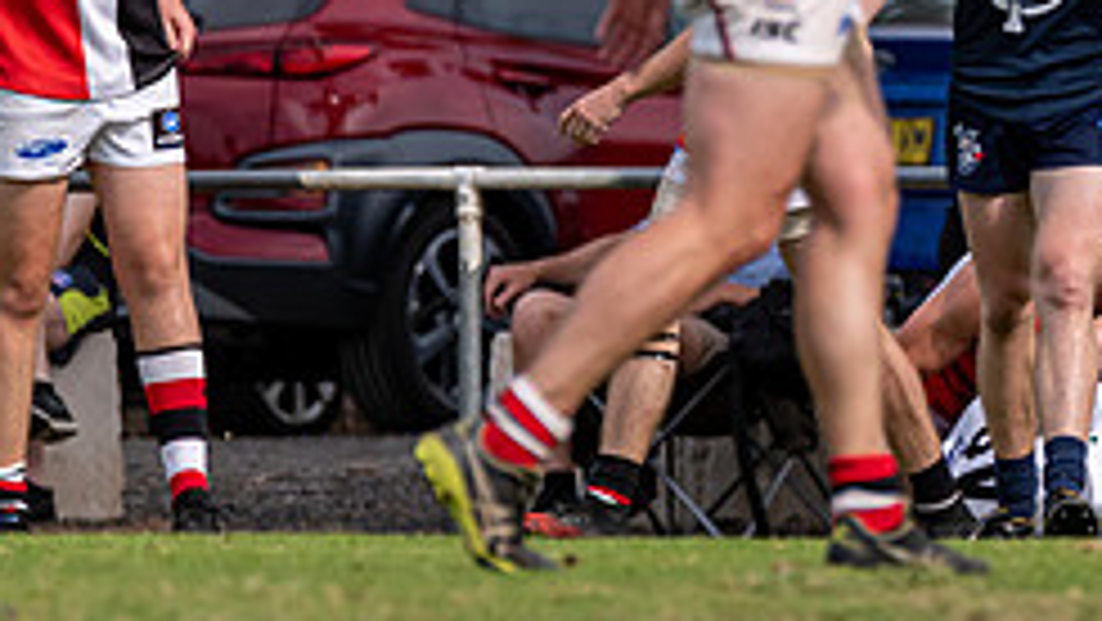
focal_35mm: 1301
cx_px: 1050
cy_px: 24
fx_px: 38028
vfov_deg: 0.9
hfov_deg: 1.7
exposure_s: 1/3200
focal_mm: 460
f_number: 6.3
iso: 800
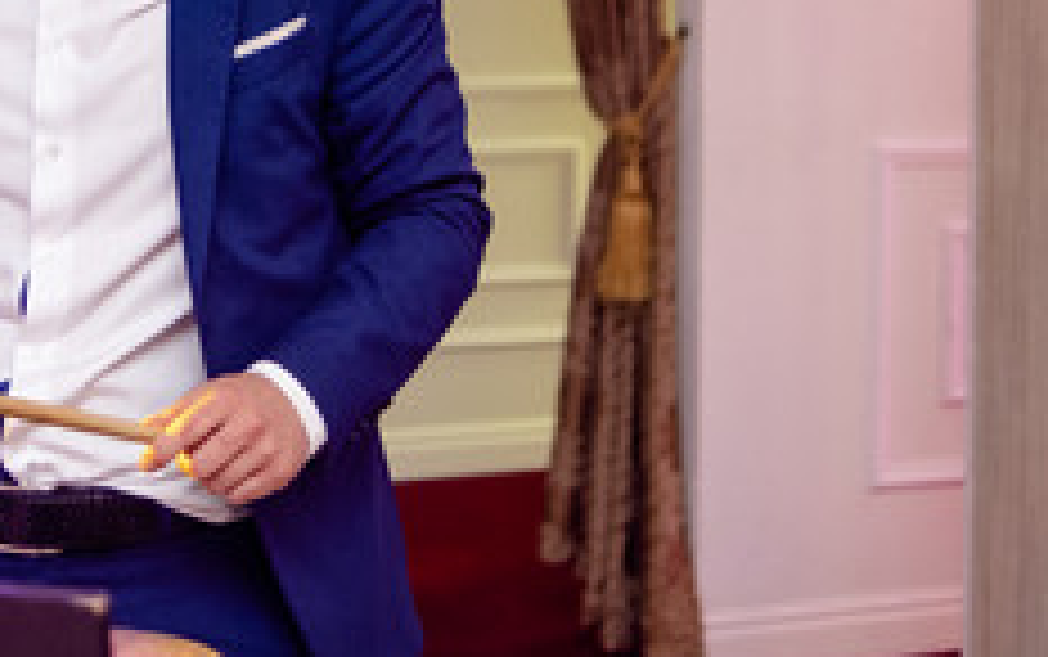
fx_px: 2801
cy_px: -101
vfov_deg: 13.1
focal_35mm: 98
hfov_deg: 21.0
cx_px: 243
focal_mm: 23
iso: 800
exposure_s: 1/200
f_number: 1.4
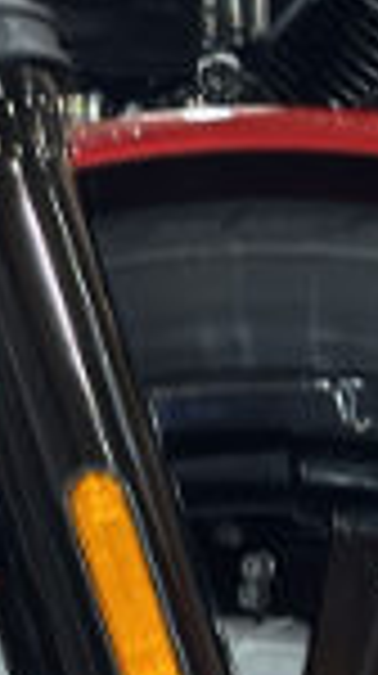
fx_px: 5471
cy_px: 32
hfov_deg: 3.9
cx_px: 580
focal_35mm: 306
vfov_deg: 7.0
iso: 400
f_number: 1.8
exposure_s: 1/60
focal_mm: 6.8
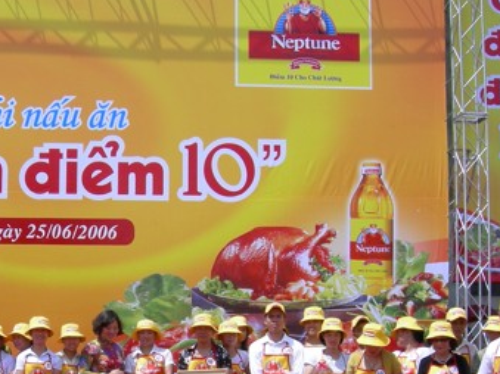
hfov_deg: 27.7
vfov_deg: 21.2
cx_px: 65
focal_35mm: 68
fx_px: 982
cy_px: 325
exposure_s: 1/300
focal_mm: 7.5
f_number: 6
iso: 64
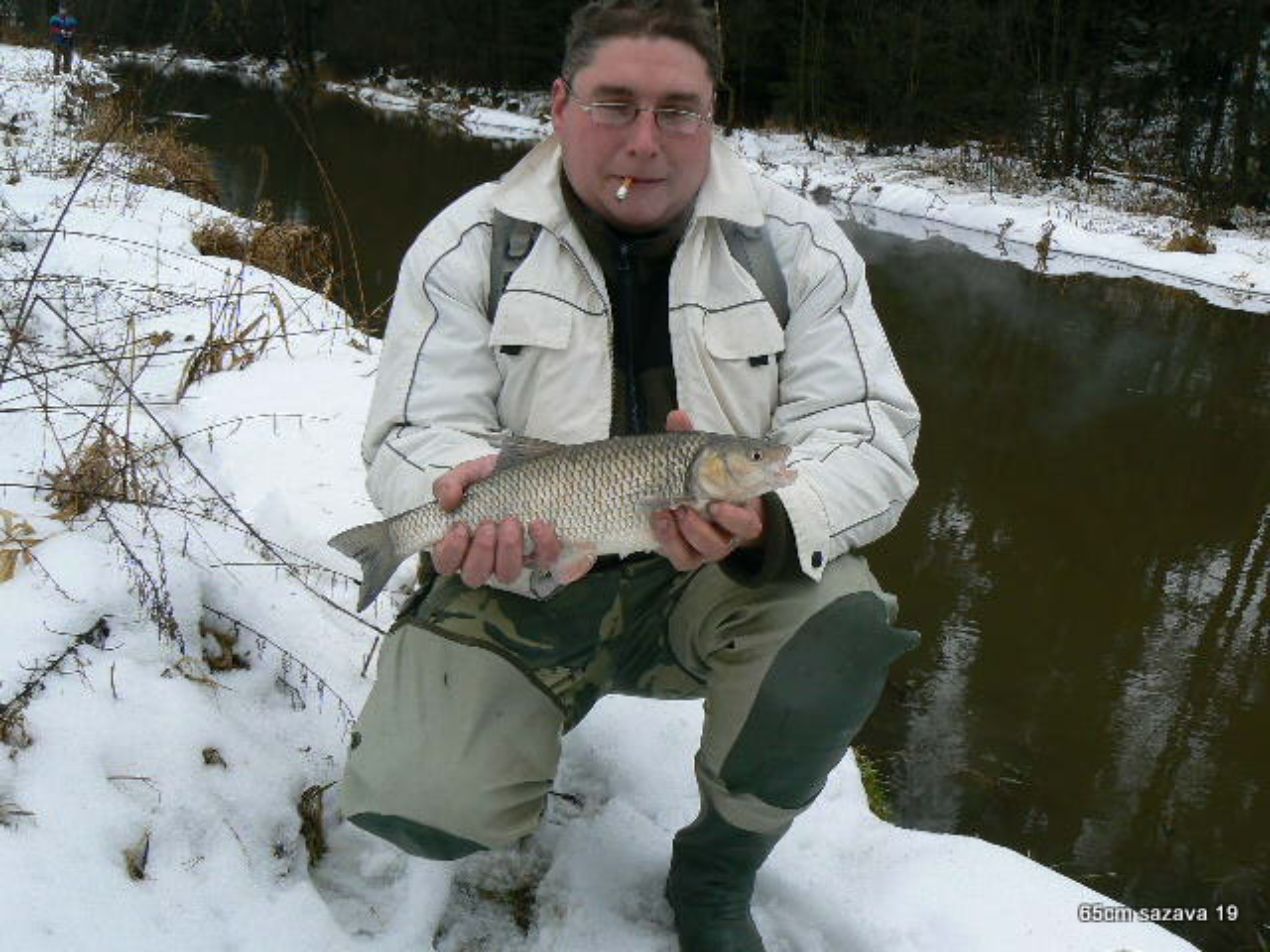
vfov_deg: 39.7
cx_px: 635
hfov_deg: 51.4
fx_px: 1321
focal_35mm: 36
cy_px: 476
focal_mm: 6
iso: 80
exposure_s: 1/100
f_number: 5
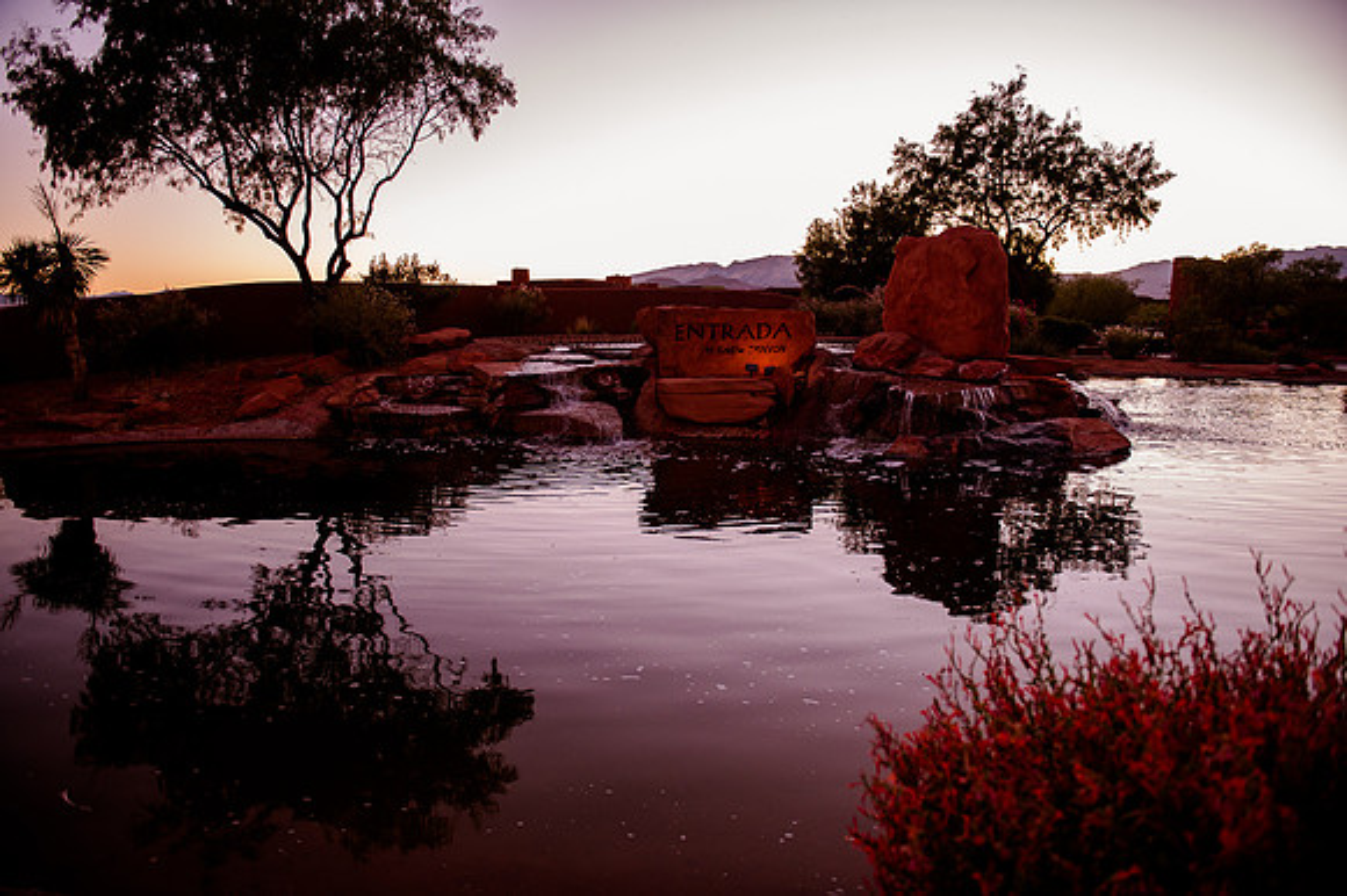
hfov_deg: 73.8
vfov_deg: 53.1
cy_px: 448
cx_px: 674
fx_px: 897
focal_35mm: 24
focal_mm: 24
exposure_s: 1/200
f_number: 2.8
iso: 1000
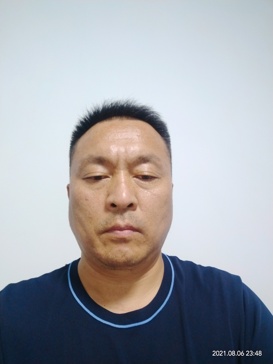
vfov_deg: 61.7
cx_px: 136
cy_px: 182
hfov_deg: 48.2
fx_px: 305
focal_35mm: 29
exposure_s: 1/20
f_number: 2
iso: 523
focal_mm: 3.87
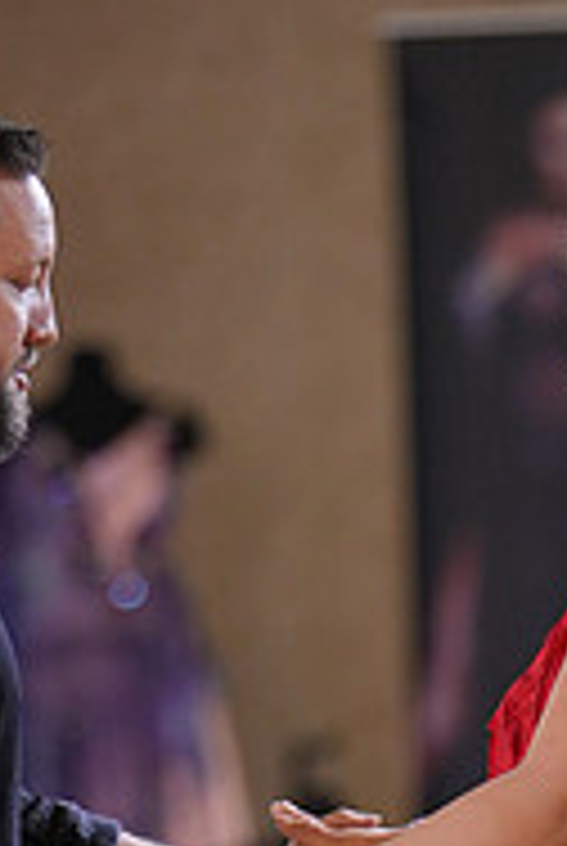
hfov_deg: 2.4
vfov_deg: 3.6
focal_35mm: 564
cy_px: 1197
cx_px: 736
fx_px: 13275
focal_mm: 122
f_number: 2
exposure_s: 1/500
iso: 800
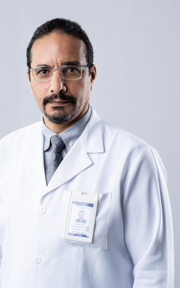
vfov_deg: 27.1
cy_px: 158
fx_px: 596
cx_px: 59
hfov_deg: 17.1
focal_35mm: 76
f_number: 4.5
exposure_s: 1/200
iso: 160
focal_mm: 52
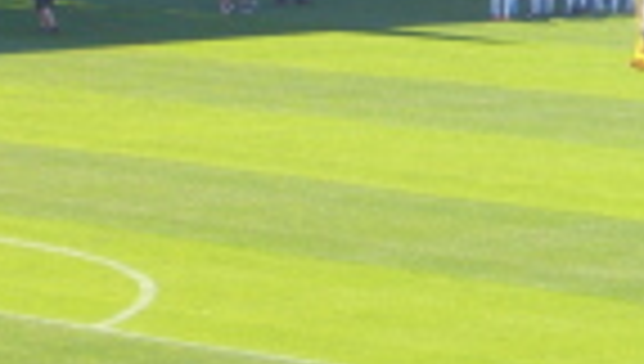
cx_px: 1094
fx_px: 6825
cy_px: -133
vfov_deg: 3.1
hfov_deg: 5.3
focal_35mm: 399
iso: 80
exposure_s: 1/125
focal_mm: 17.4
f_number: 5
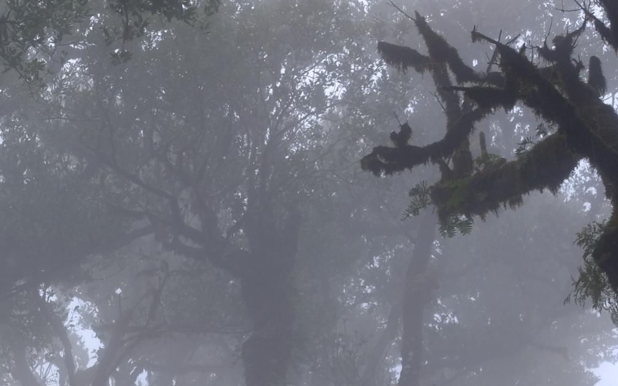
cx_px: -256
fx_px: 2089
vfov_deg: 10.4
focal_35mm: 124
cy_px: 462
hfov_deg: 15.7
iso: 200
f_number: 8
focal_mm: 27
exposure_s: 1/60
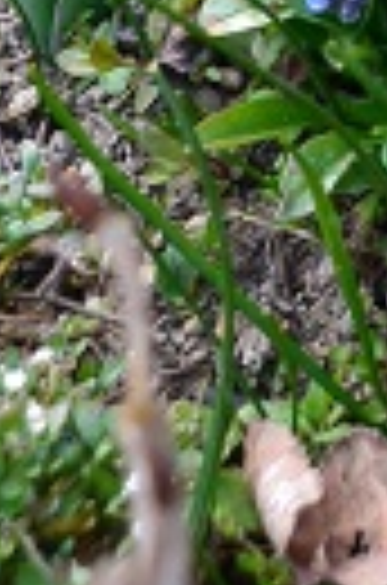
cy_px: -796
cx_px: 740
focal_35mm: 256
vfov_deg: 7.5
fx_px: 4150
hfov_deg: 5.2
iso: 800
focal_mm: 32
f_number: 5.6
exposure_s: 1/60
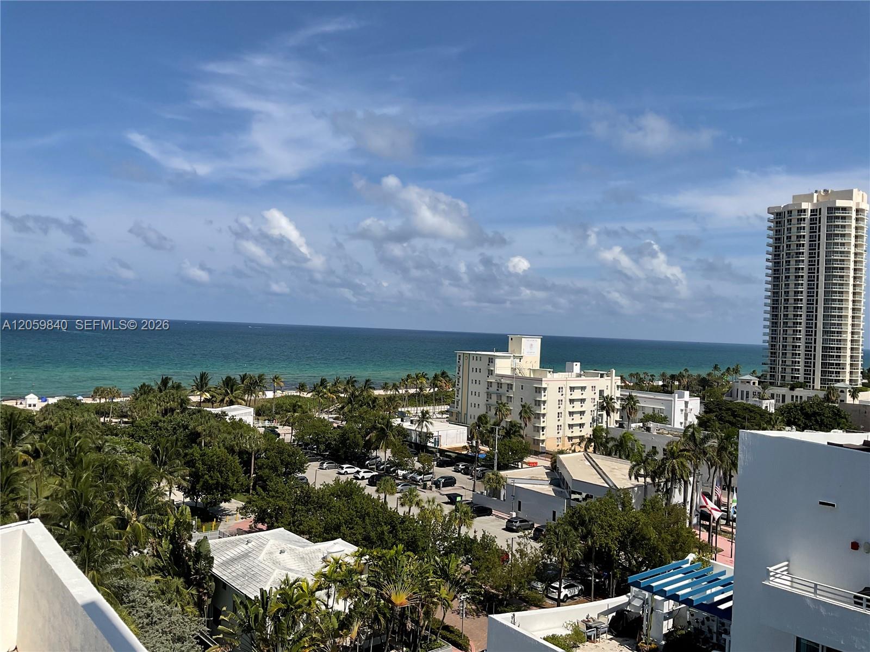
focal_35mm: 29
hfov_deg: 61.7
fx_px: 729
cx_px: 435
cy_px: 326
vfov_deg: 48.2
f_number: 1.8
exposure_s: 1/3788
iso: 20
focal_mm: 3
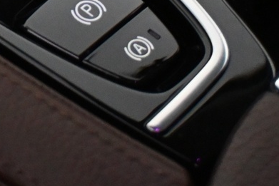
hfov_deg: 12.8
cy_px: -173
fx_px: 1179
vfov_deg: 8.6
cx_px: -140
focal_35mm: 152
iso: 5000
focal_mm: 24.5
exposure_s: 1/60
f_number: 4.2
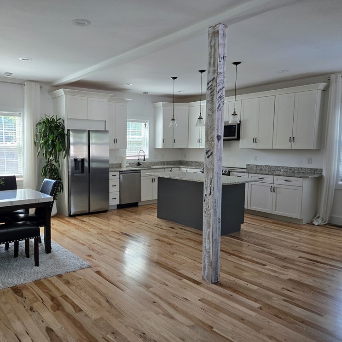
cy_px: 173
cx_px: 122
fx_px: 313
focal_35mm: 28
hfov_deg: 56.4
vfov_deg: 57.3
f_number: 1.8
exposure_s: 1/180
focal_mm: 5.4
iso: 125
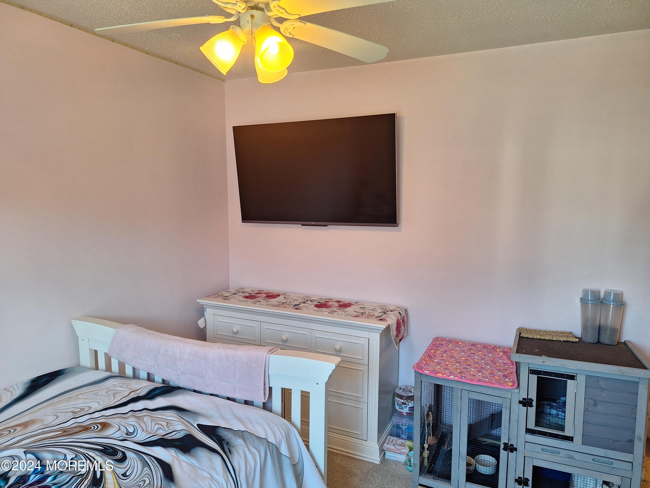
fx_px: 432
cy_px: 244
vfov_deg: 58.9
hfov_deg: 73.9
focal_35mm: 23
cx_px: 325
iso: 100
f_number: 1.8
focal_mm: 5.54
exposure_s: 1/40
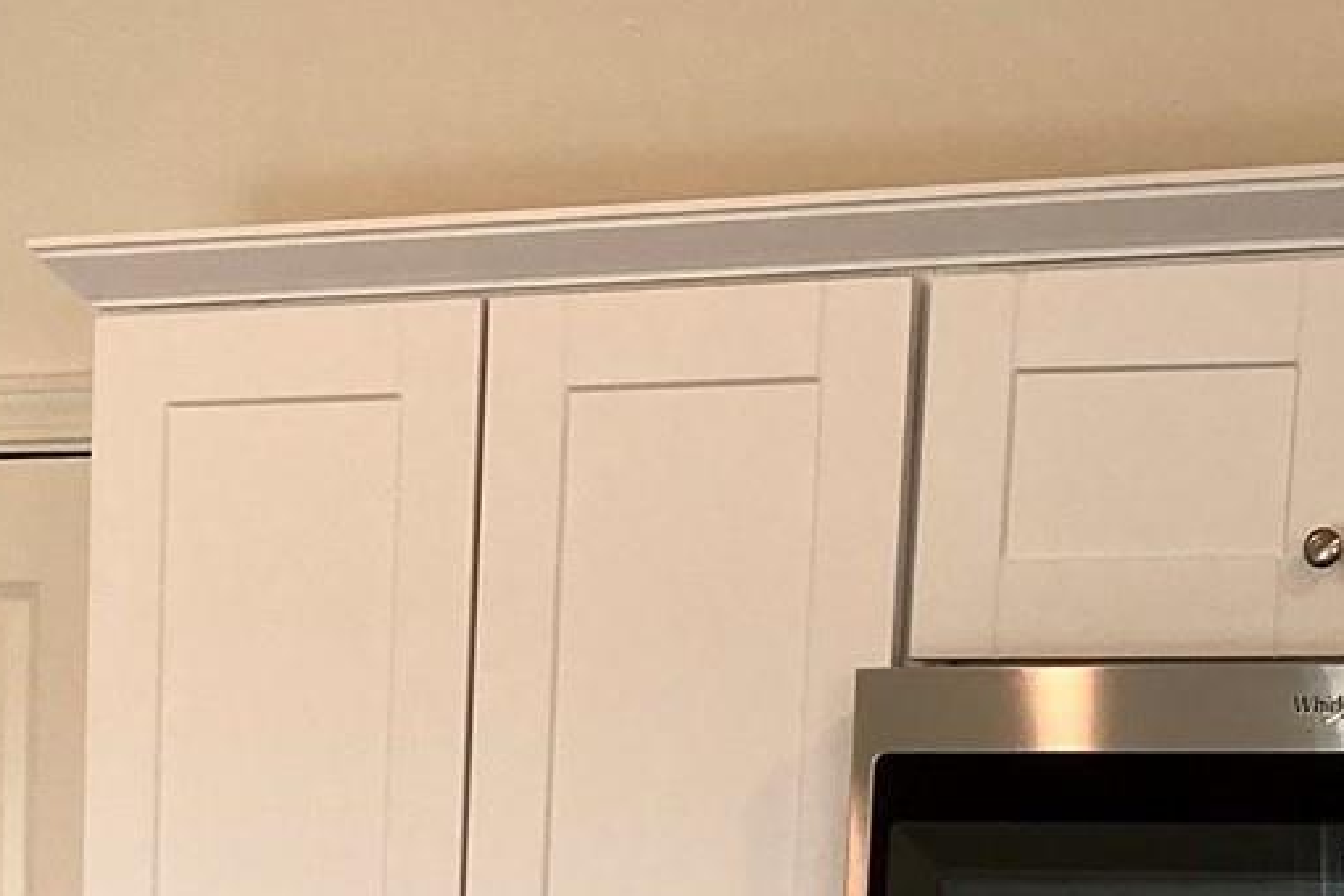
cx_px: 472
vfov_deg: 10.6
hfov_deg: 17.5
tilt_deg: -8.8
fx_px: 4368
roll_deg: -2.8
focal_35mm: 117
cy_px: 1850
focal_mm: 3.99
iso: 50
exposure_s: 1/120
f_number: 1.8
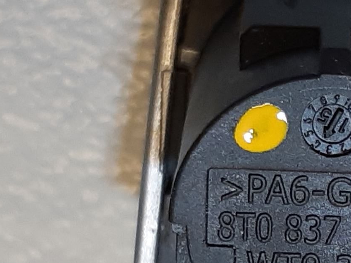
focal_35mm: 64
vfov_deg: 22.9
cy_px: 147
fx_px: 649
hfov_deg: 28.7
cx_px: 333
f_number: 1.7
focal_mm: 3.93
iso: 80
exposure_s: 1/100
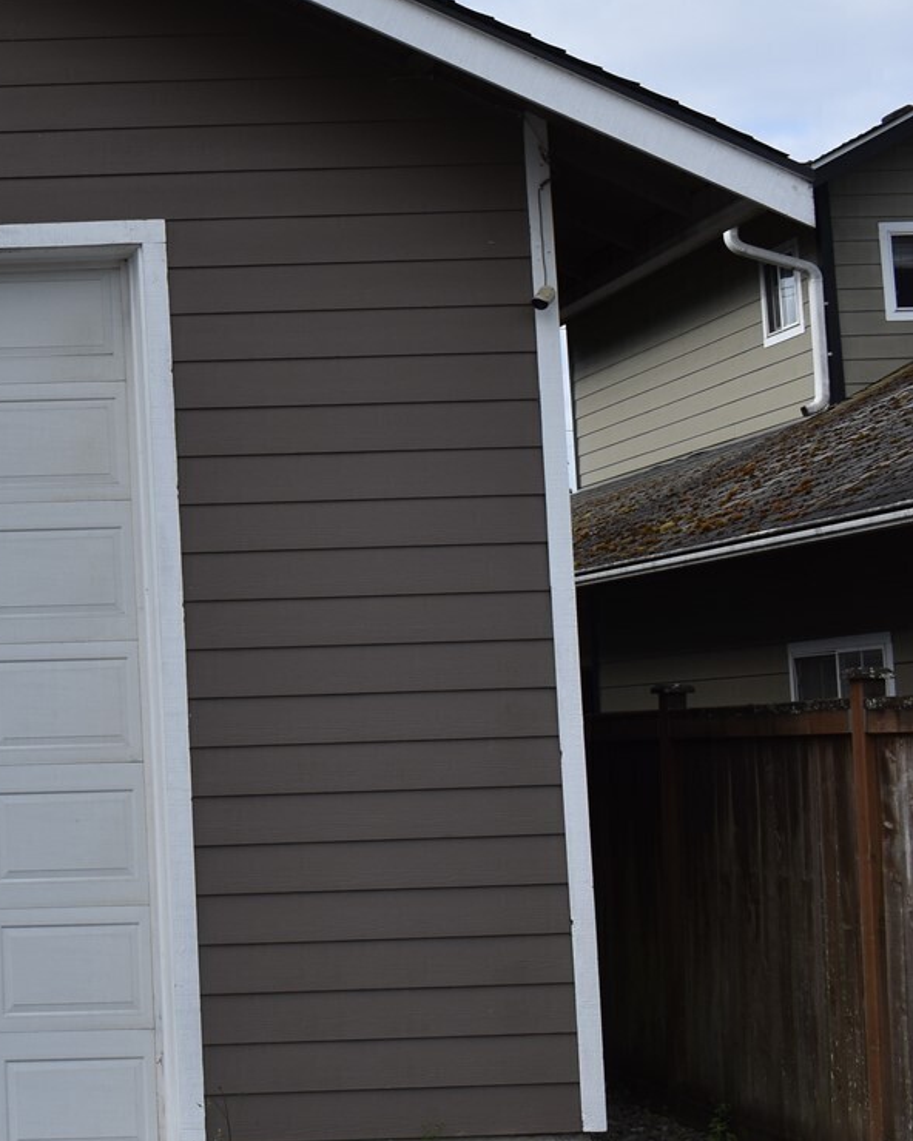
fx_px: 2398
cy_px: 496
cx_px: -368
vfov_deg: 26.7
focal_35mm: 71
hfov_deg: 19.4
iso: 110
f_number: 8
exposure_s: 1/250
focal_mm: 22
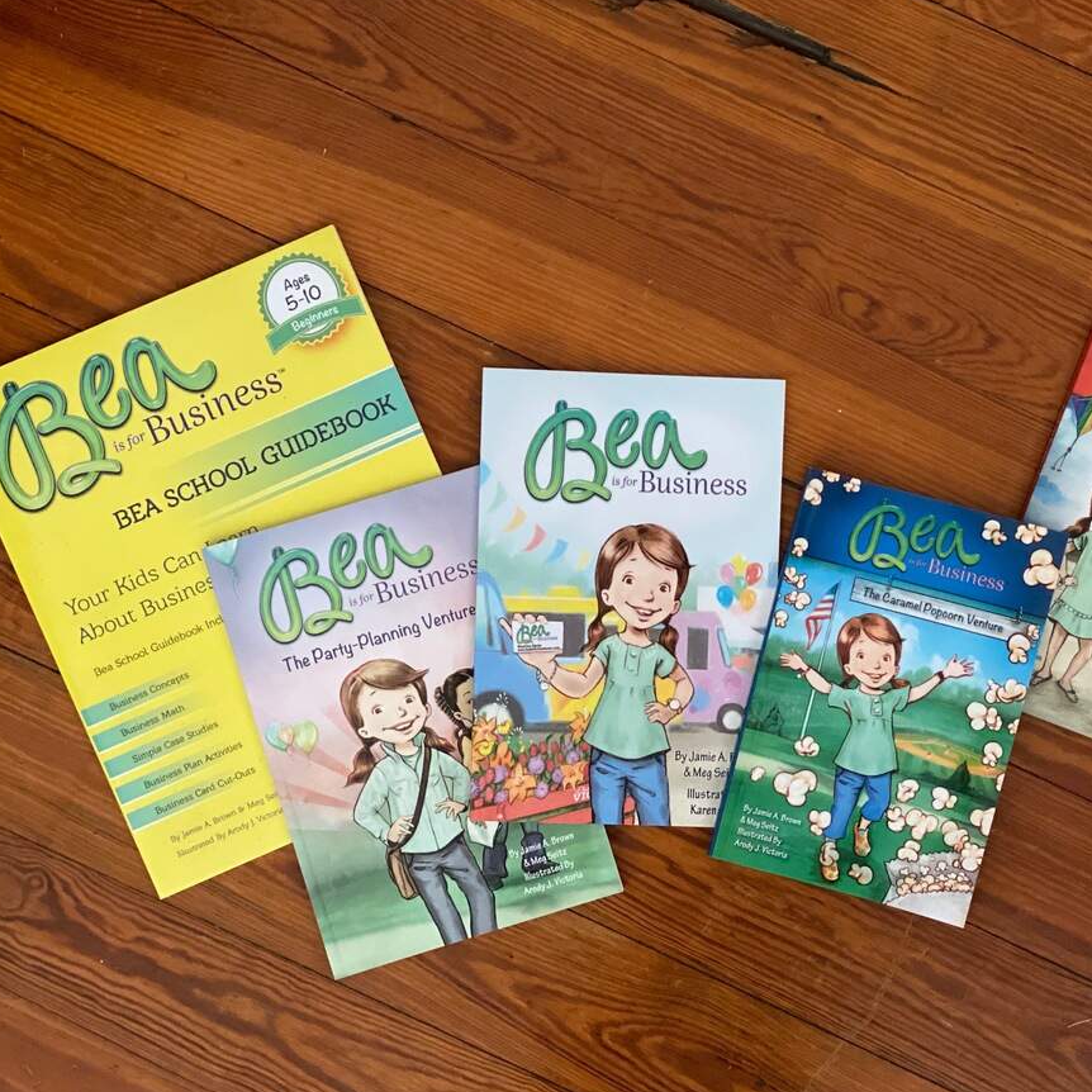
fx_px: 2284
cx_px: 679
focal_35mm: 64
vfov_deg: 26.9
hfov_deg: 26.8
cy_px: 555
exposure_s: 1/40
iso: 400
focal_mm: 6
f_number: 2
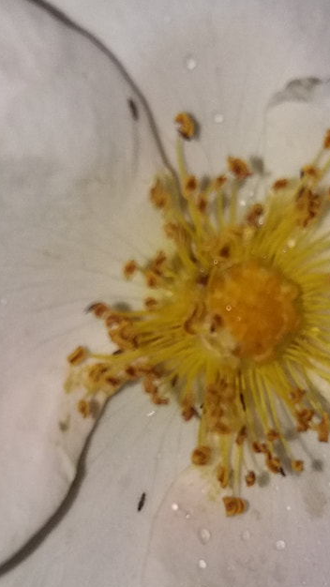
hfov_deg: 15.4
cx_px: 239
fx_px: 1214
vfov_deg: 27.1
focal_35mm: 78
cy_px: 343
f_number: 1.9
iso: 800
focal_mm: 3.7
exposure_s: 1/1511
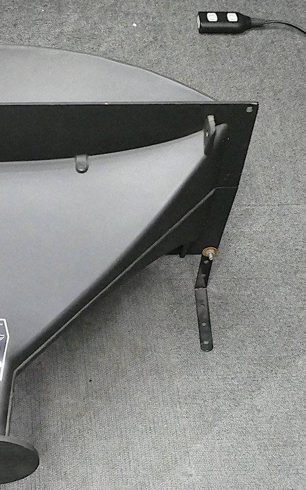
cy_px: 245
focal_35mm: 71
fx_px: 948
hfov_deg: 17.8
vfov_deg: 29.0
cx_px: -13
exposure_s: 1/10
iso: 1600
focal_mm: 9
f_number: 5.6
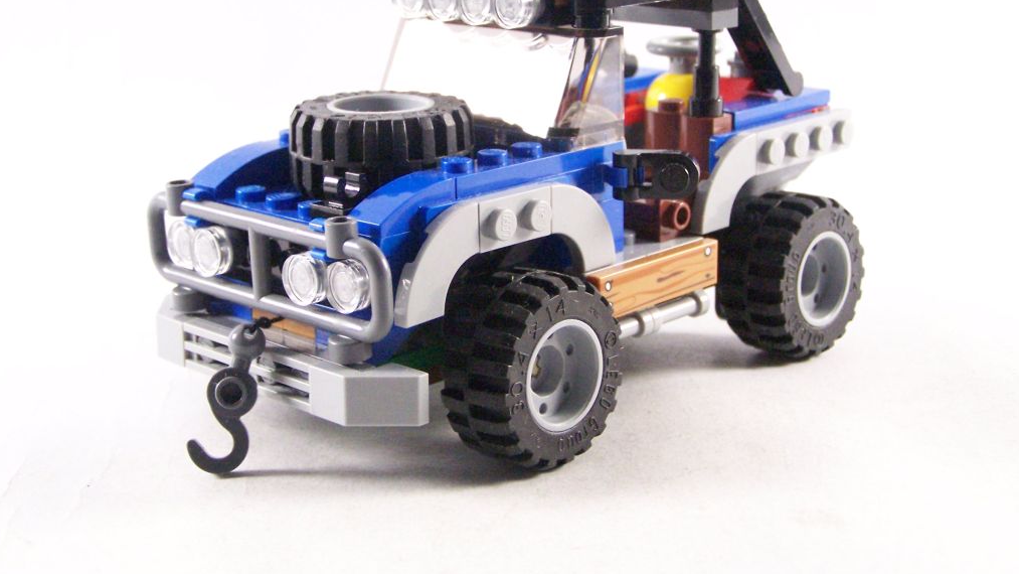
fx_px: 1756
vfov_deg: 18.5
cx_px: 506
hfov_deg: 32.4
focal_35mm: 65
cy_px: 206
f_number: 3.1
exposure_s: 1/60
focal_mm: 9.8
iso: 400
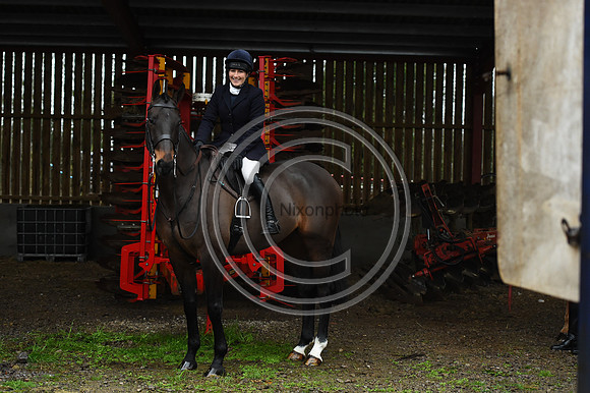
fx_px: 1147
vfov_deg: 19.4
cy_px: 196
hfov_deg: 28.9
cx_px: 295
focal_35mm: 70
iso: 4000
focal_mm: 70
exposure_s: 1/800
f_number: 3.5
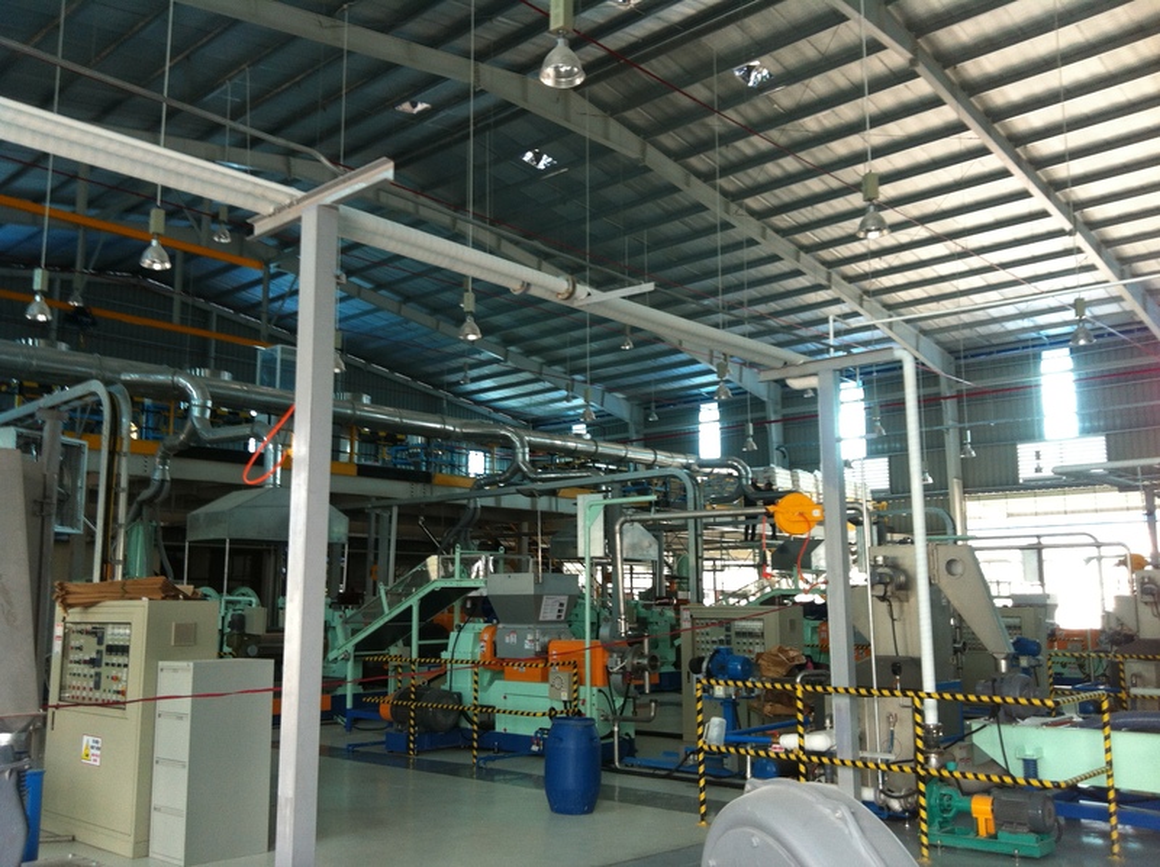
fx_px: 1171
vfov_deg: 40.6
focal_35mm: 35
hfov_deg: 52.7
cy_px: 434
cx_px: 580
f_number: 2.8
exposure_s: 1/15
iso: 80
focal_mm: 3.85
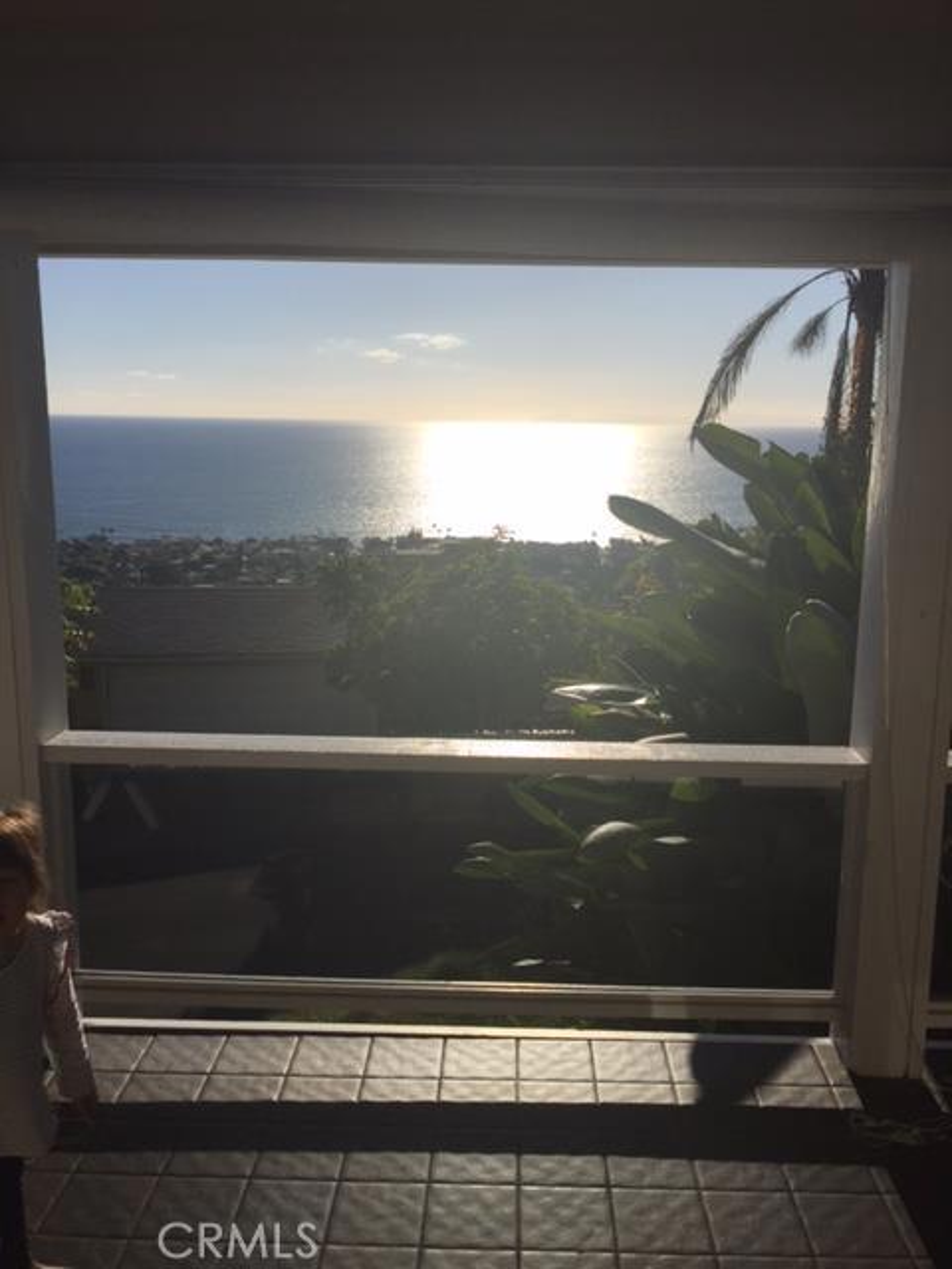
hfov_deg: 48.2
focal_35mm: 29
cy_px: 634
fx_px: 1063
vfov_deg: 61.7
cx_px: 476
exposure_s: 1/6623
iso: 32
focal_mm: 4.15
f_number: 2.2
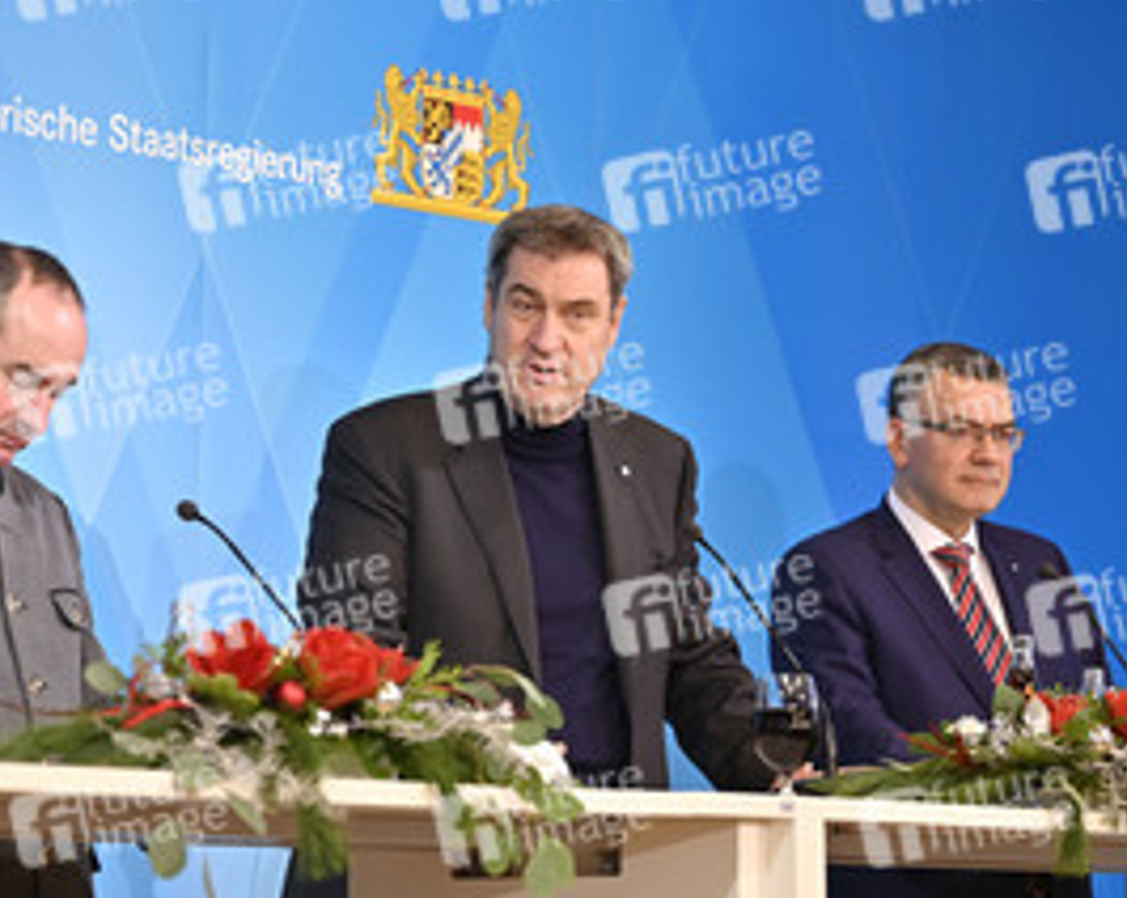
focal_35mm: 129
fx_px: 4296
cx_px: 176
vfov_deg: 11.9
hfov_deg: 14.8
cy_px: 500
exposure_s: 1/400
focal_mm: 81
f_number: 2.8
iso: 500
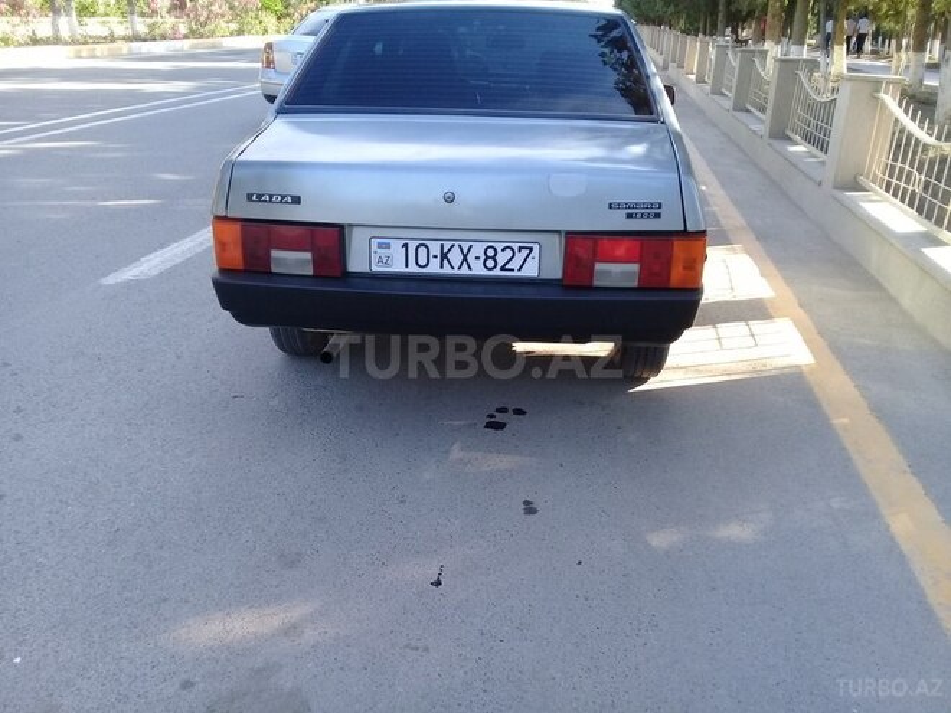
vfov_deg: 45.4
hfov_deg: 58.4
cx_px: 476
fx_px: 852
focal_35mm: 31
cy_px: 356
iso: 50
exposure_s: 1/131
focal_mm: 3.3
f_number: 2.2
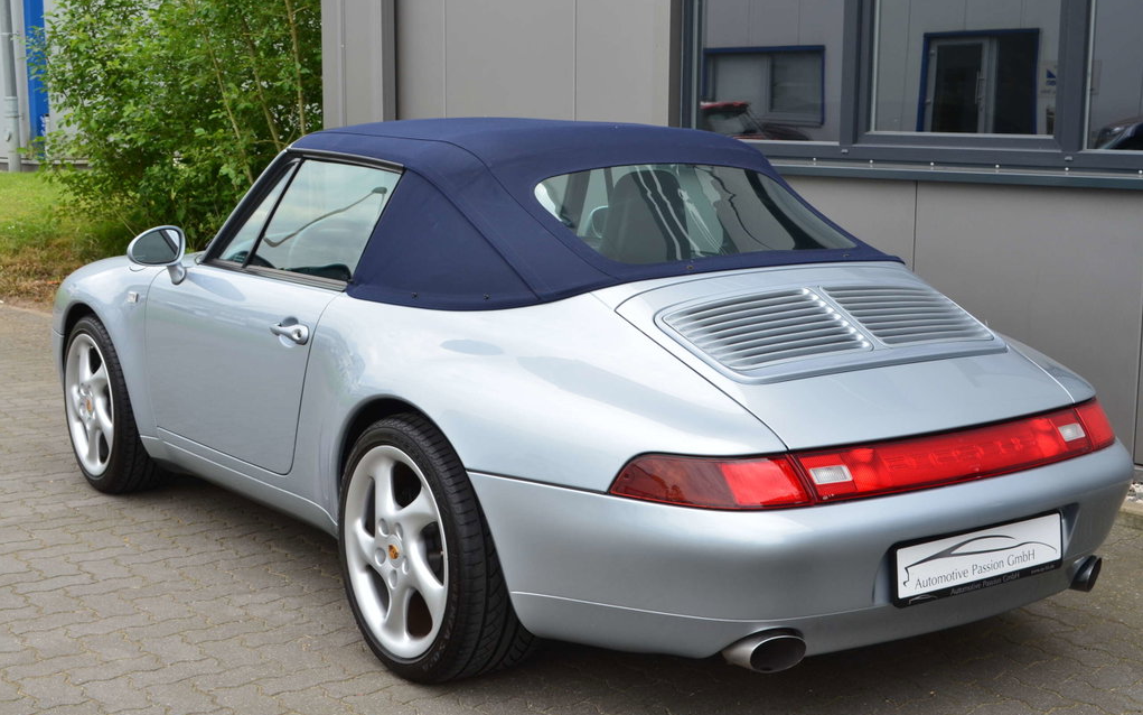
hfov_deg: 38.9
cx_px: 572
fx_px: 1620
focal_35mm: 52
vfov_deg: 24.9
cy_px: 368
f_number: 10
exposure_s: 1/60
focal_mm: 34
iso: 200
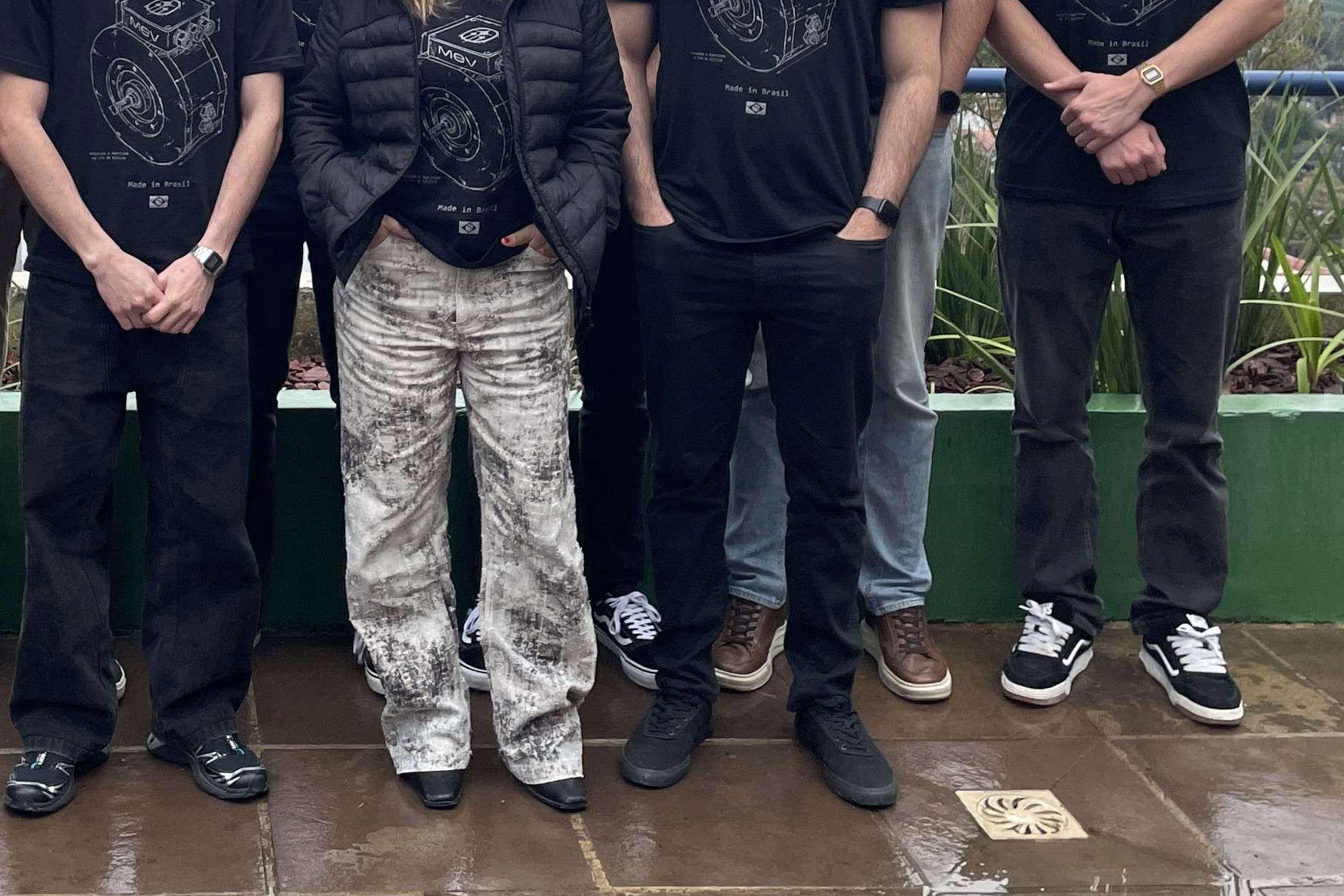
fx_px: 2165
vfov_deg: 22.2
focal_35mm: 58
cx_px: 291
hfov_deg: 33.6
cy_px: -72
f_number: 1.6
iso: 32
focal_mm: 4.2
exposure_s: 1/1221
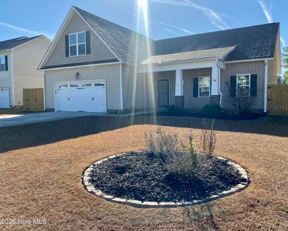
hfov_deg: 62.1
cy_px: 113
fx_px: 239
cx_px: 154
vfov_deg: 51.6
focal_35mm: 28
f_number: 1.8
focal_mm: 4.25
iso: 32
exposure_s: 1/1779
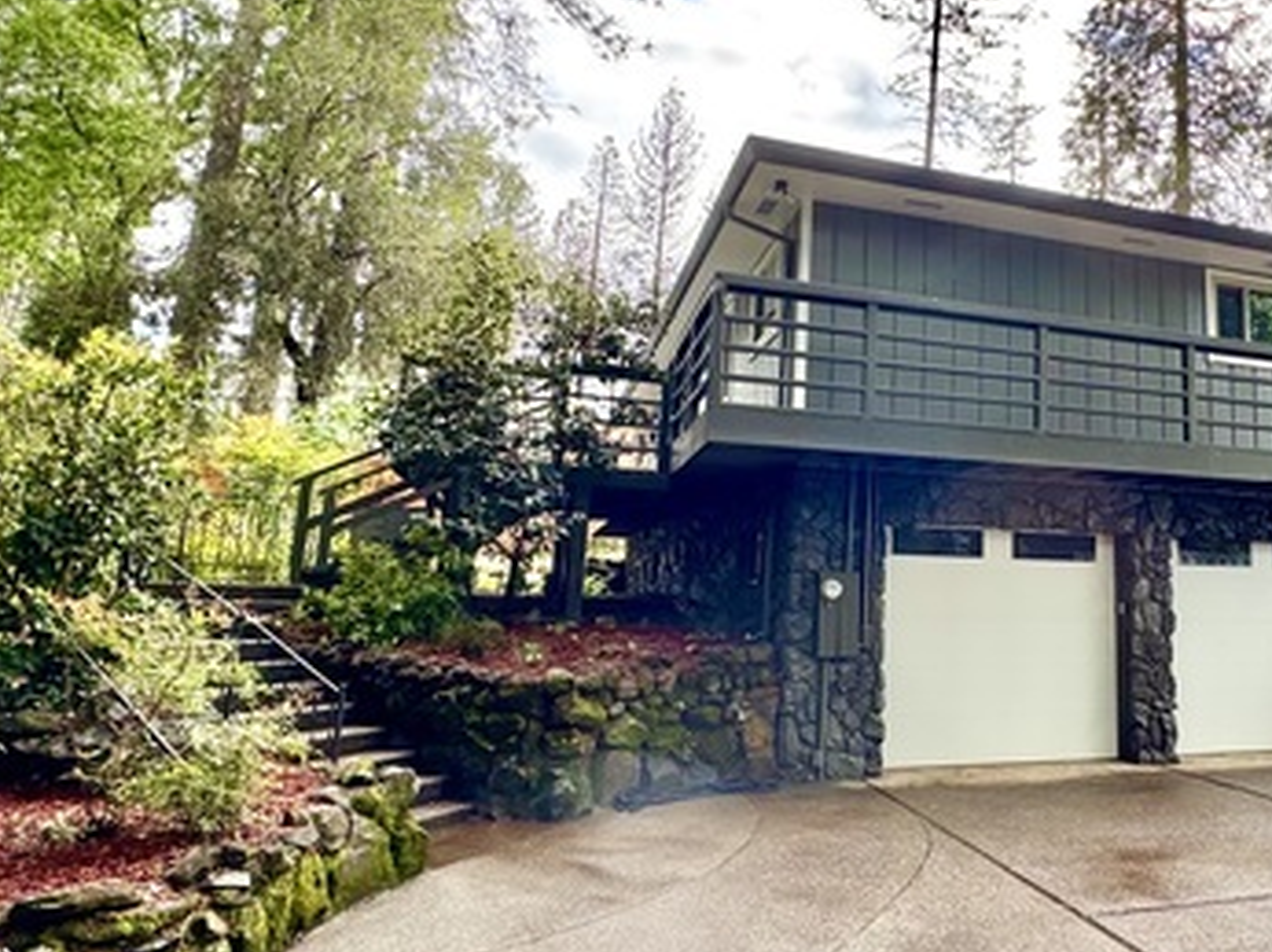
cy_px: 434
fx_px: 991
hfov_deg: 62.8
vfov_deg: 51.2
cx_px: 899
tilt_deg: +9.7
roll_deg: -1.3
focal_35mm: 27
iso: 40
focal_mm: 2.22
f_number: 2.2
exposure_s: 1/322
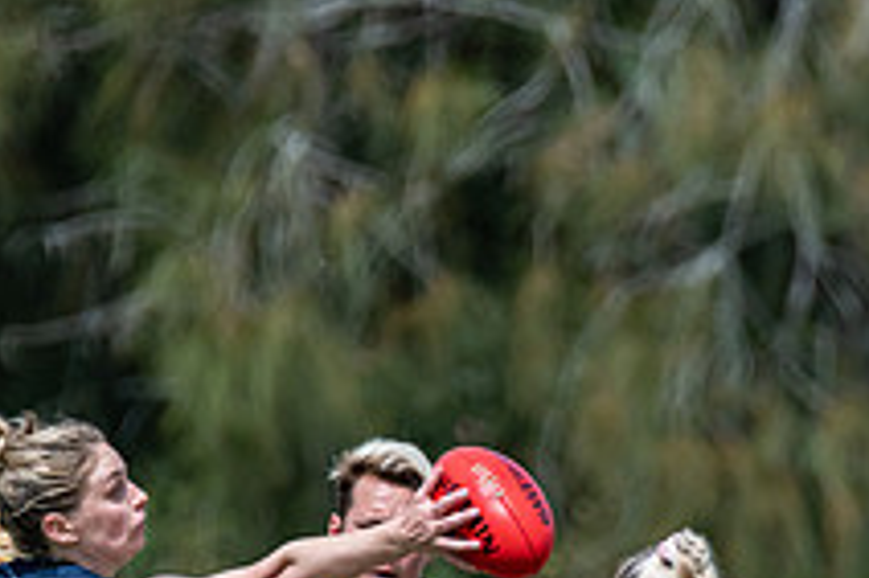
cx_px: 670
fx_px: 43343
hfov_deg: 1.1
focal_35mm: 1797
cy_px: 669
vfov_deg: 0.8
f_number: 6.3
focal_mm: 600
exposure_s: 1/3200
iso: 800
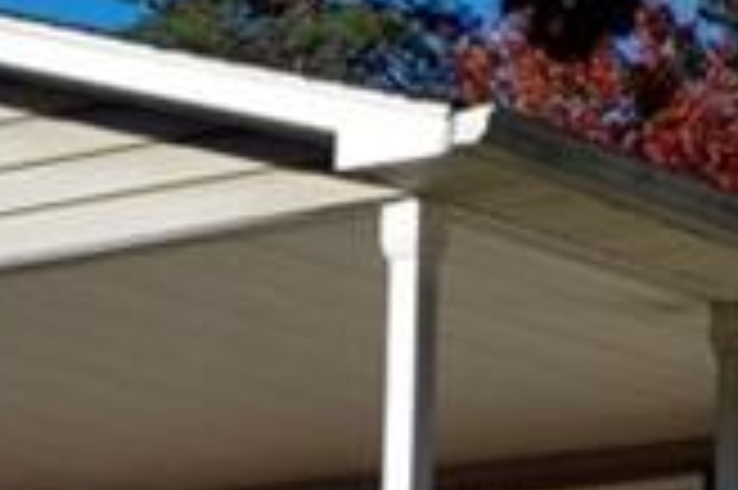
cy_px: 636
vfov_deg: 5.6
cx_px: 310
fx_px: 4976
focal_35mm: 243
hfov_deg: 8.5
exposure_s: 1/250
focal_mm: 26
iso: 100
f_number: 8
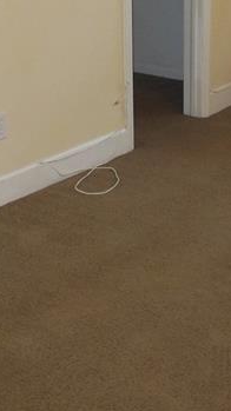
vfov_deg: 25.7
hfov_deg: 15.1
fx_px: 872
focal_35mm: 80
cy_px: 37
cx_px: 144
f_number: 3.2
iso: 200
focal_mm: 4.5
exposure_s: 1/25
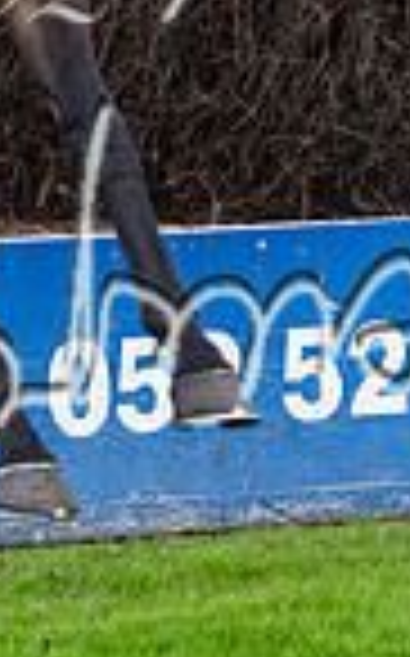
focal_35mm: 489
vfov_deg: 4.3
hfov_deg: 2.7
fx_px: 8760
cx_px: 485
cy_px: -104
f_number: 4
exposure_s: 1/1600
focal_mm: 70
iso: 800
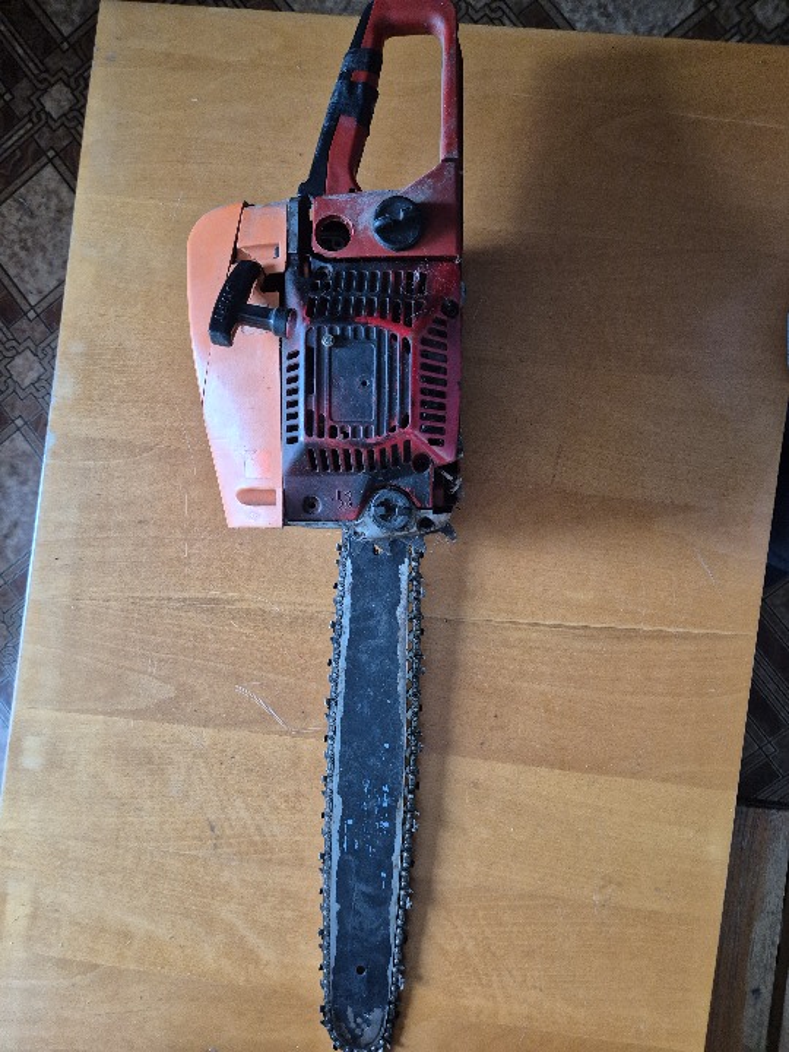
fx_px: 699
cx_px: 394
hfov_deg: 58.9
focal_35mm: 23
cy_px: 526
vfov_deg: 73.9
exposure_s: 1/100
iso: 640
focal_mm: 5.4
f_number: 1.8
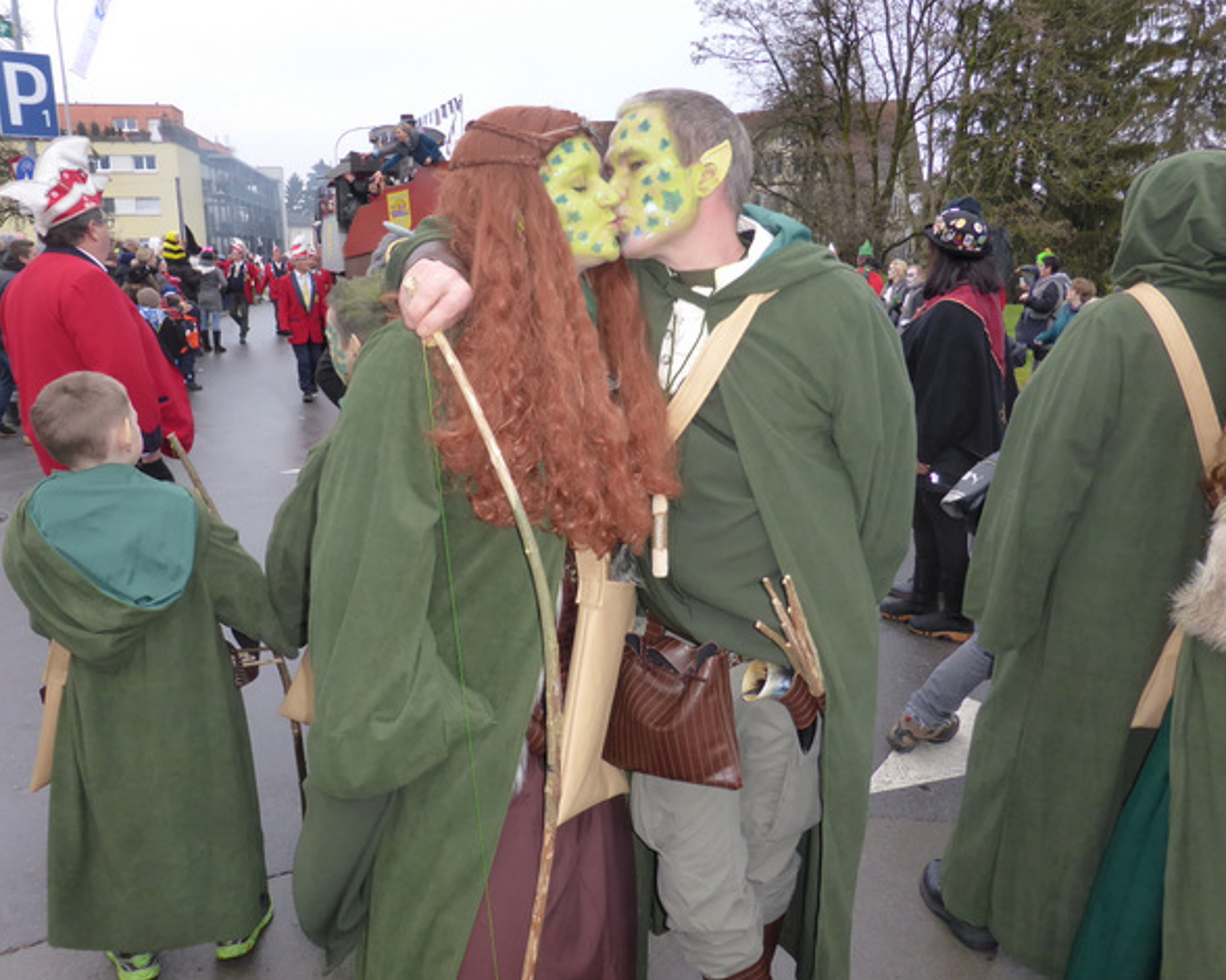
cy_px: 484
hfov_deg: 64.1
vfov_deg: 53.2
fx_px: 979
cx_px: 609
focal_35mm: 27
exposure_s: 1/60
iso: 160
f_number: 3.3
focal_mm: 4.3
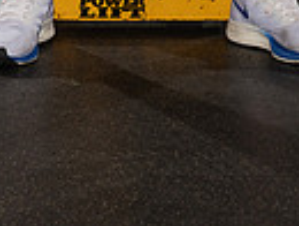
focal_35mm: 206
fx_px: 1783
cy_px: -254
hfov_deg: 9.6
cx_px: 106
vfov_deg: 6.9
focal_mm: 62
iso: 400
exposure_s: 1/250
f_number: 8
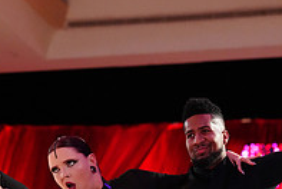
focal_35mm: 241
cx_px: 187
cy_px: 272
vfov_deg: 5.7
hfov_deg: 8.5
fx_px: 1891
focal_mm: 82
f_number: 3.2
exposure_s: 1/500
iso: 5000
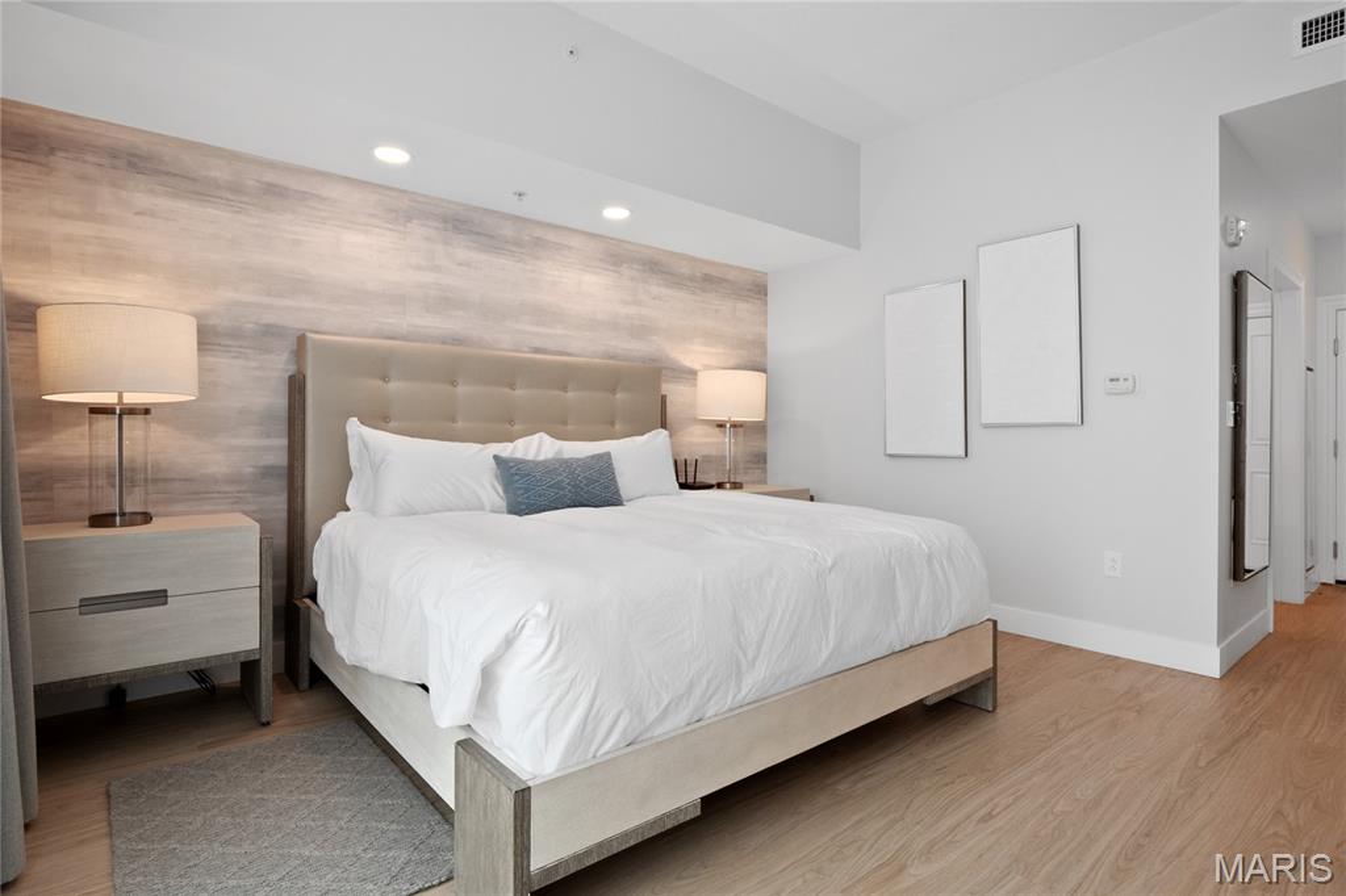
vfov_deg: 67.3
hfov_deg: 90.0
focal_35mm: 18
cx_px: 673
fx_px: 673
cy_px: 448
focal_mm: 9
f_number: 8
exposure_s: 1/20
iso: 400
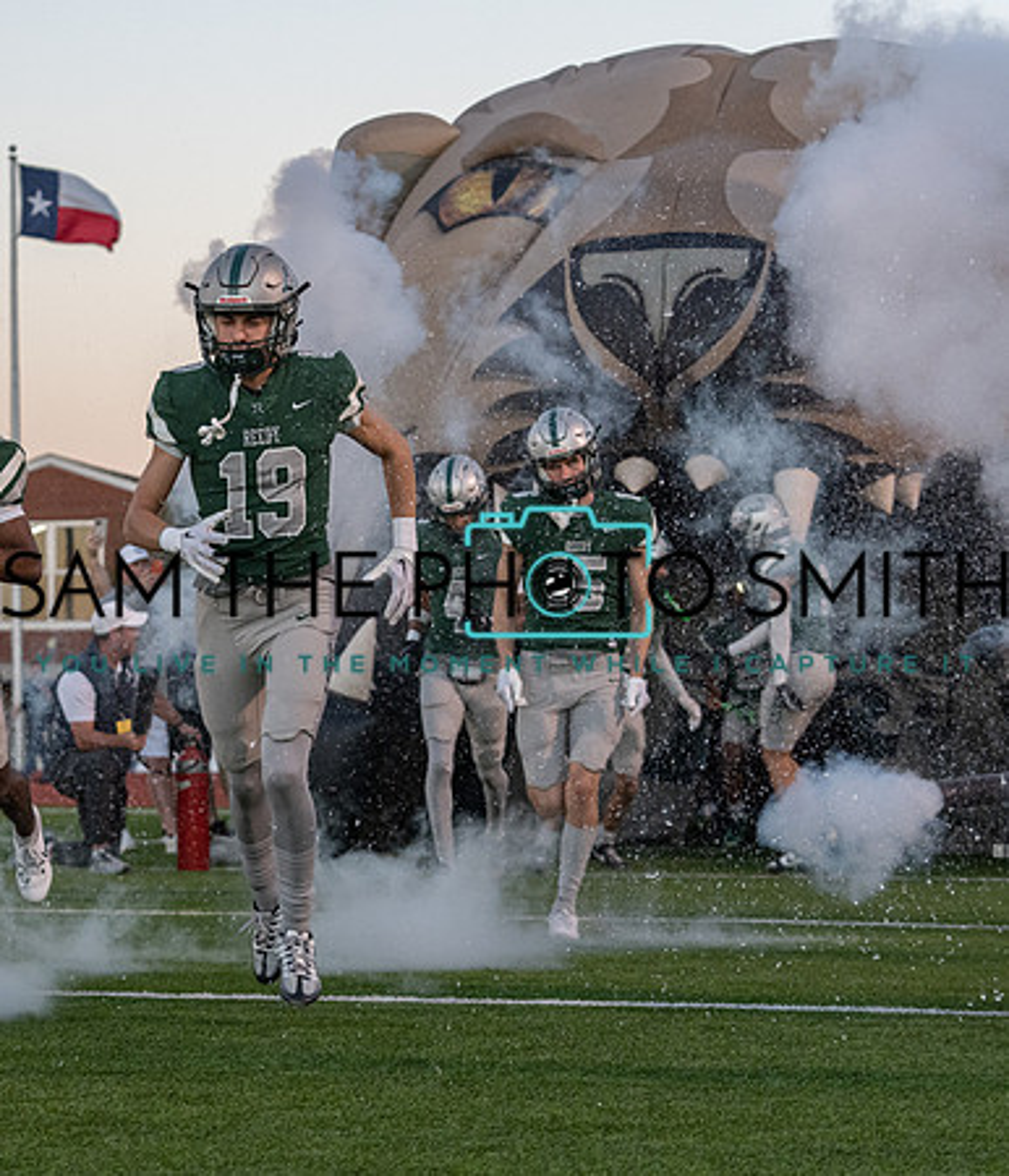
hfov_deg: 15.5
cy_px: 621
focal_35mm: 103
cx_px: 261
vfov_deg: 18.1
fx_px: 3683
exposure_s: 1/1250
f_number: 4
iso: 2500
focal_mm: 71
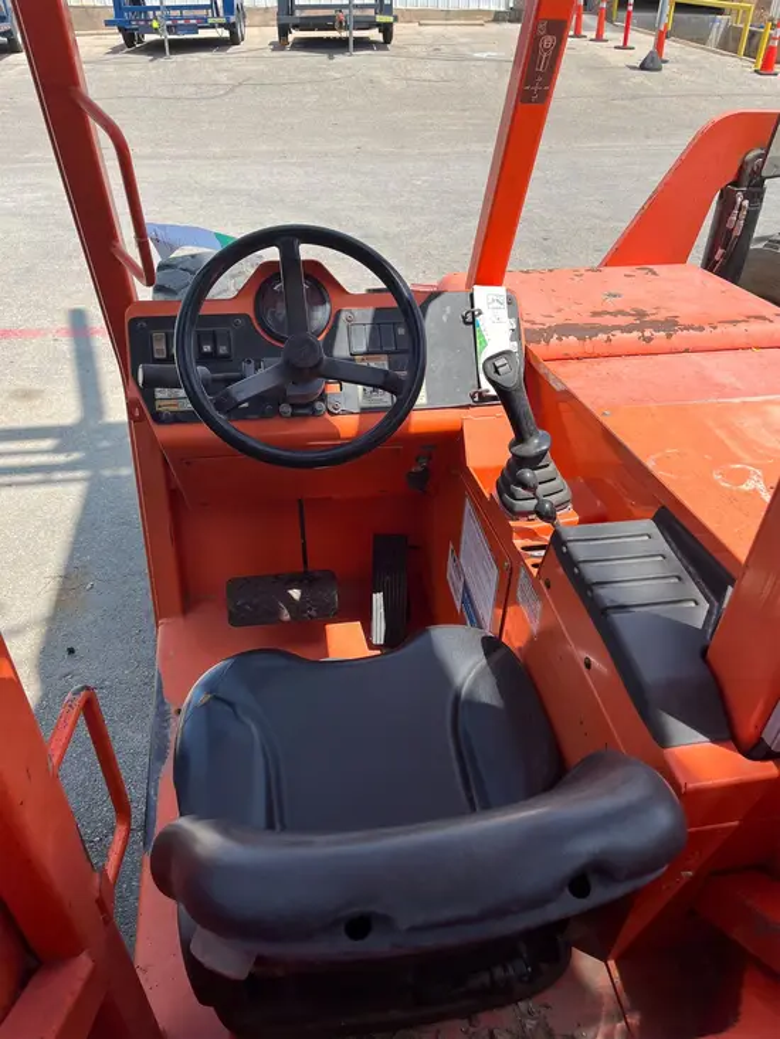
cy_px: 520
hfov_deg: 53.1
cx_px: 390
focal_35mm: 26
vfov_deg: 67.3
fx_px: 781
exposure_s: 1/2222
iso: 50
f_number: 1.6
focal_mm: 5.1
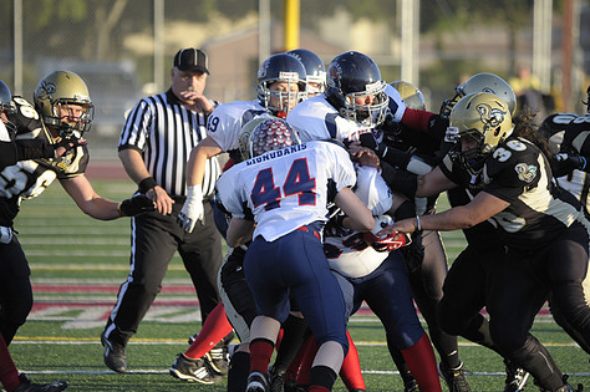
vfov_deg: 2.5
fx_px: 9021
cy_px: 217
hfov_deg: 3.7
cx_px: 315
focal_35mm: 551
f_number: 6.3
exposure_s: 1/1000
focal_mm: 450
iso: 1250
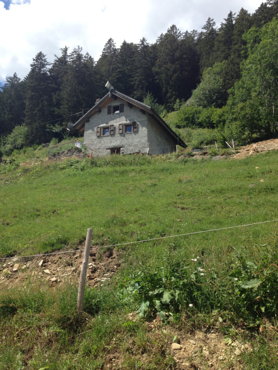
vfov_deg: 52.6
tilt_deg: +17.0
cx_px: 139
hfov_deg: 40.7
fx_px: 375
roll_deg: -2.6
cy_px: 185
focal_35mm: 35
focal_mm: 4.28
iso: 50
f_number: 2.4
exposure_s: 1/1284
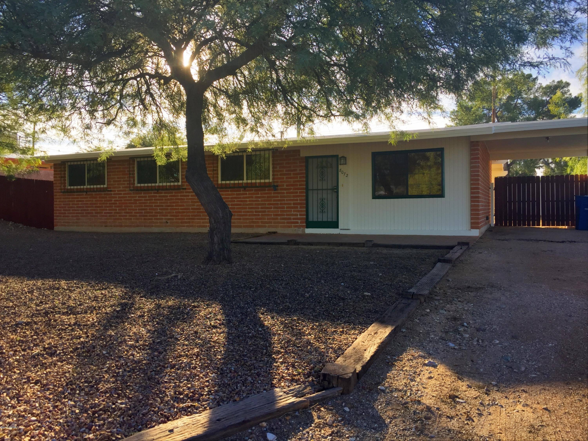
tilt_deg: +0.2
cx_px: 294
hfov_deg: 61.7
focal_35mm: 29
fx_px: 492
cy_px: 220
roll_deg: -0.6
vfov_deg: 48.2
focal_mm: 4.15
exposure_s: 1/1464
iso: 32
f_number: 2.2
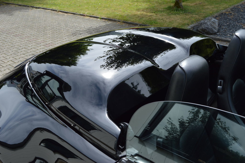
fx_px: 255
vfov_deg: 35.4
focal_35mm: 38
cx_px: 122
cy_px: 82
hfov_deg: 51.3
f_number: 8
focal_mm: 25
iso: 100
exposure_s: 1/250
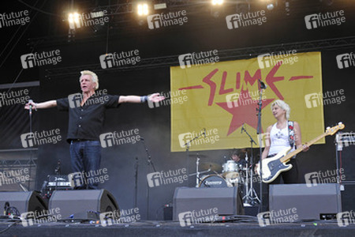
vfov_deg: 36.9
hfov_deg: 53.1
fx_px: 355
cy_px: 118
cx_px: 178
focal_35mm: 36
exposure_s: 1/160
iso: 200
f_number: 4.5
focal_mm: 24
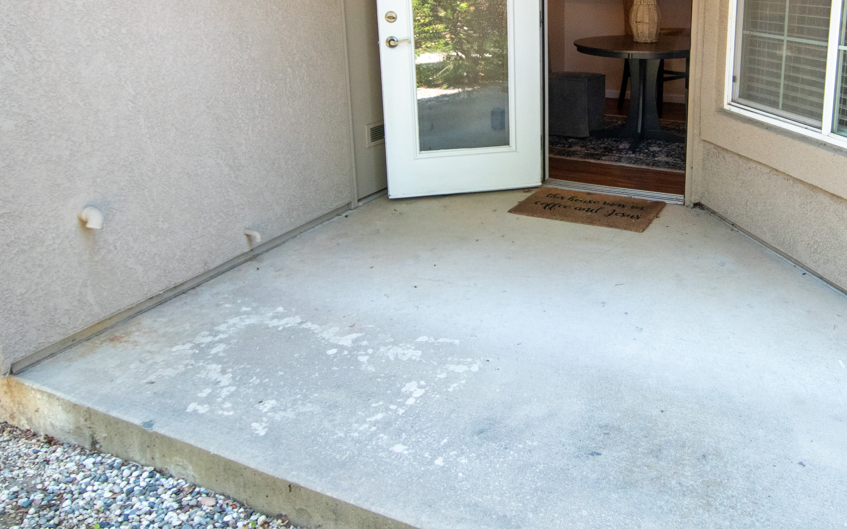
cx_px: 579
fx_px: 692
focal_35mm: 30
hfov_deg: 61.1
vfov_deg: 40.6
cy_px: 128
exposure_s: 1/640
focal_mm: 12
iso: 800
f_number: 4
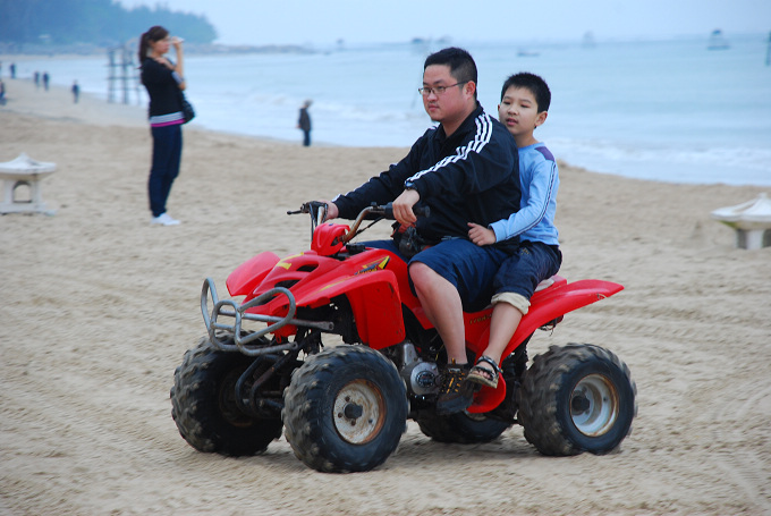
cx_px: 386
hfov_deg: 10.1
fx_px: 4341
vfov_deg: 6.8
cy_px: 258
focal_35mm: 202
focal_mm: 135
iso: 320
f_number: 6.7
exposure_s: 1/90
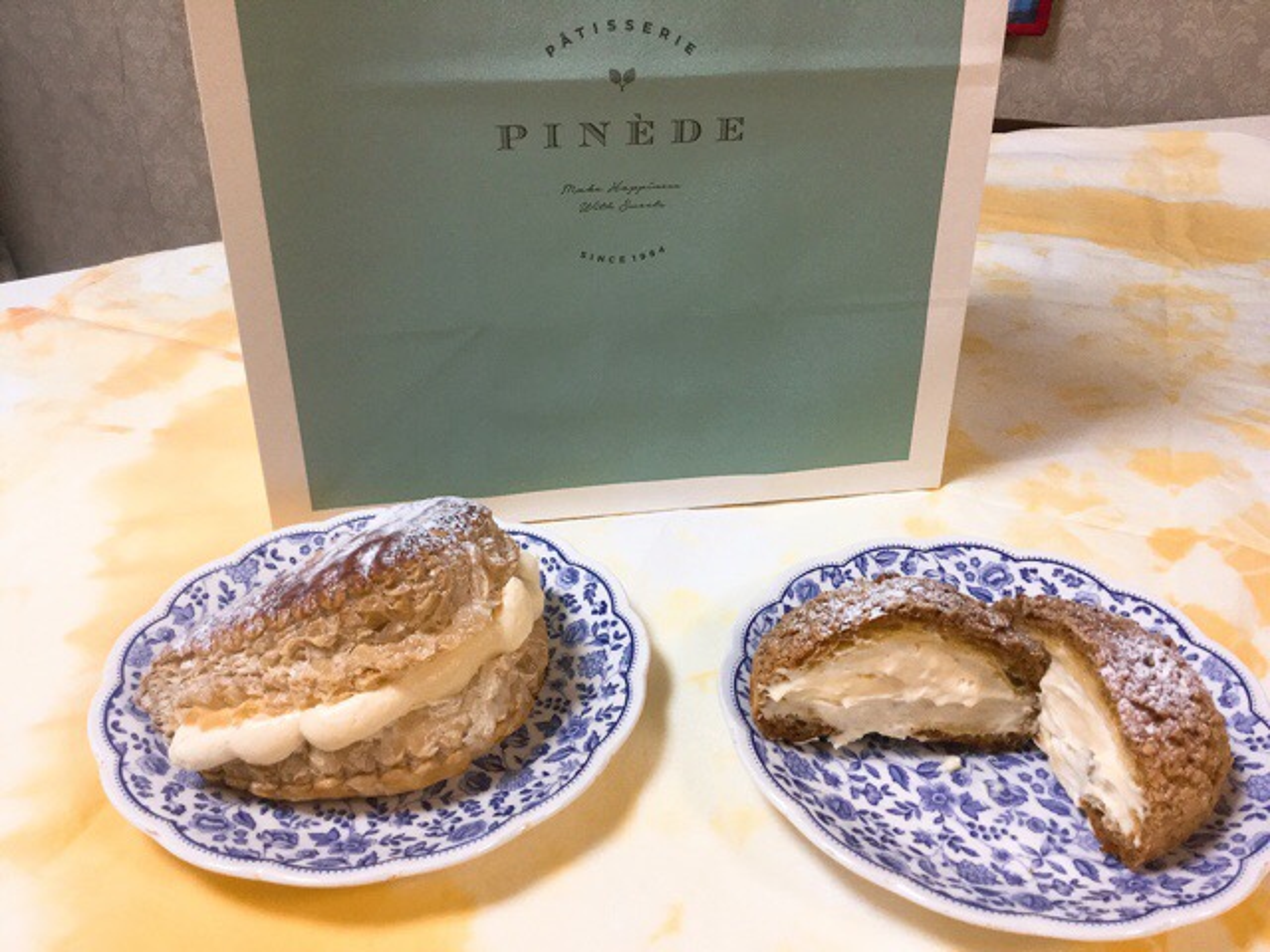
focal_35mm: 31
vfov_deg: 45.4
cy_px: 476
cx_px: 635
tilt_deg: -34.3
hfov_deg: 58.4
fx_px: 1137
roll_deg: -2.6
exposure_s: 1/30
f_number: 2.4
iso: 64
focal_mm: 3.3
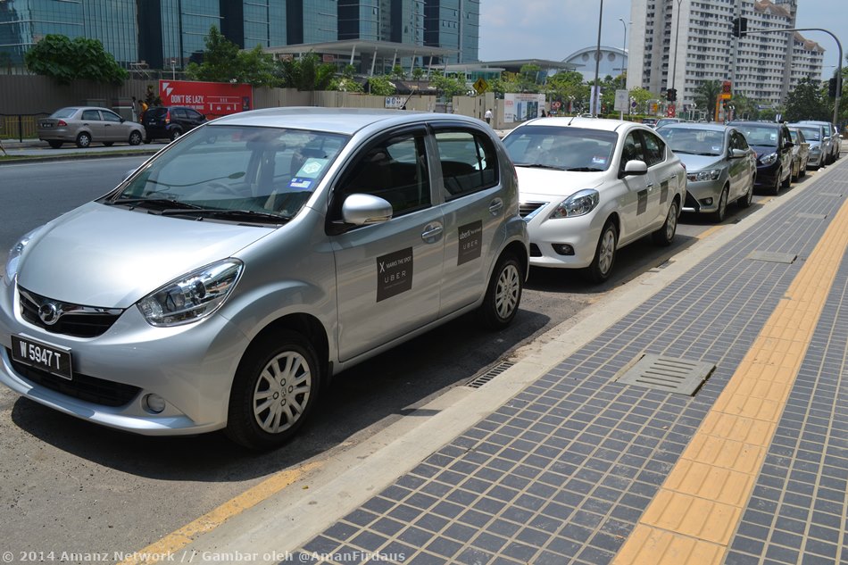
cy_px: 282
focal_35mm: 33
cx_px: 424
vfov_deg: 40.0
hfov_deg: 57.2
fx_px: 777
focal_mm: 22
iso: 100
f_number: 9
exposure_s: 1/320
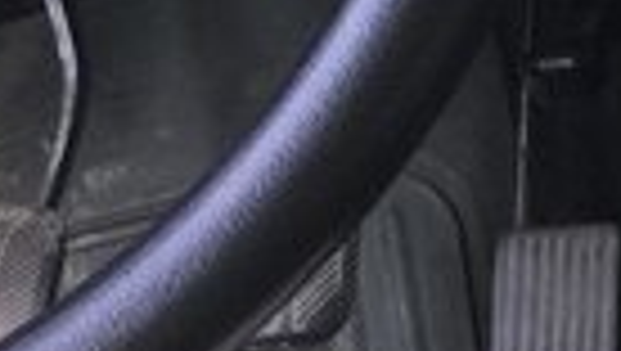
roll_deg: -0.8
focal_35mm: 161
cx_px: 1310
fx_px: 2654
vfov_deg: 7.0
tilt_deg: -19.9
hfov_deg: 11.7
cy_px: -556
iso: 32
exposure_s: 1/100
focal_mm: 3.3
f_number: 2.4
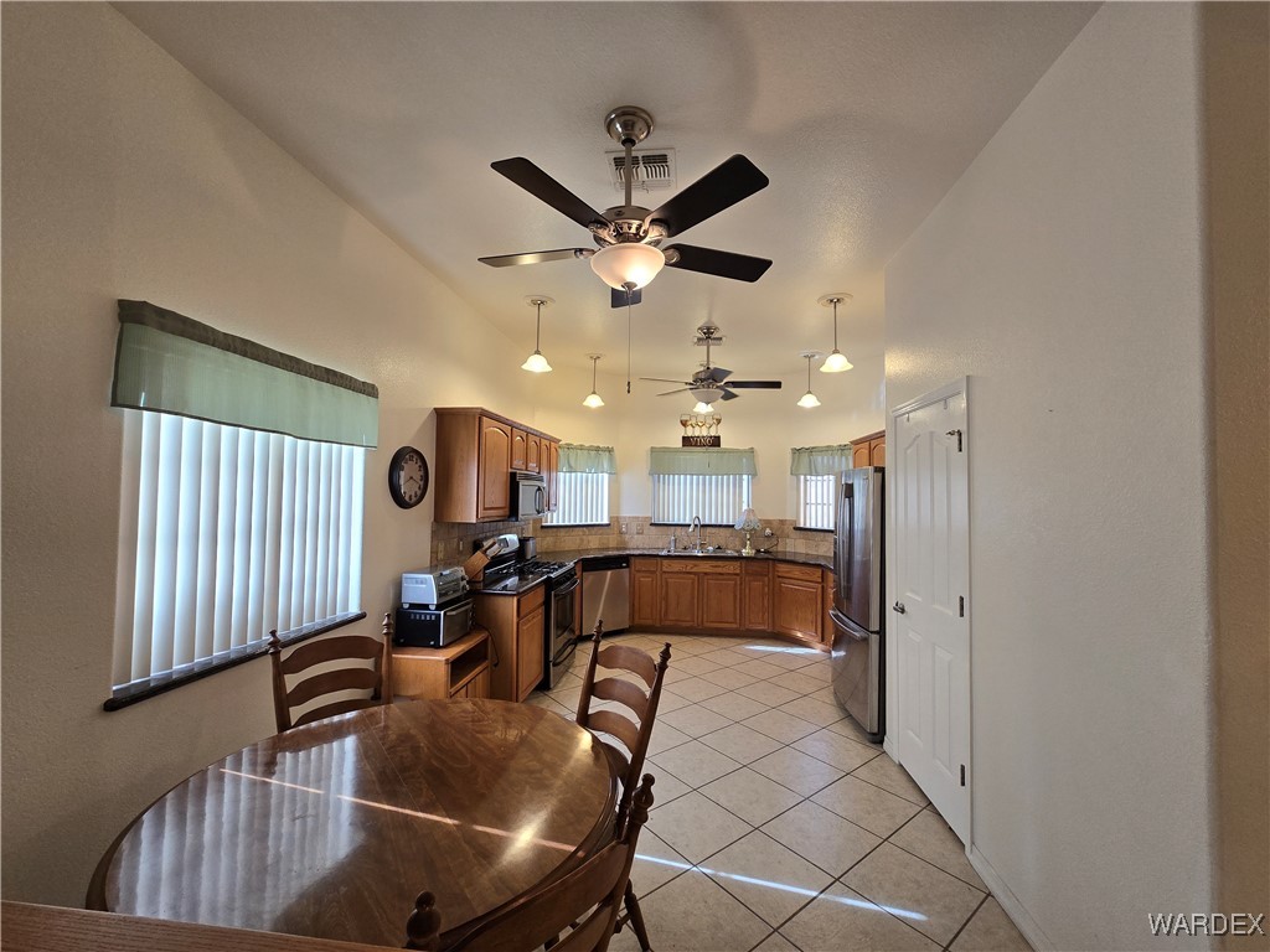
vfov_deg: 89.9
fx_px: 477
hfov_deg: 106.2
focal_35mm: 13
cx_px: 635
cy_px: 476
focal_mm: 2.2
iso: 80
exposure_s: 1/60
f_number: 2.2
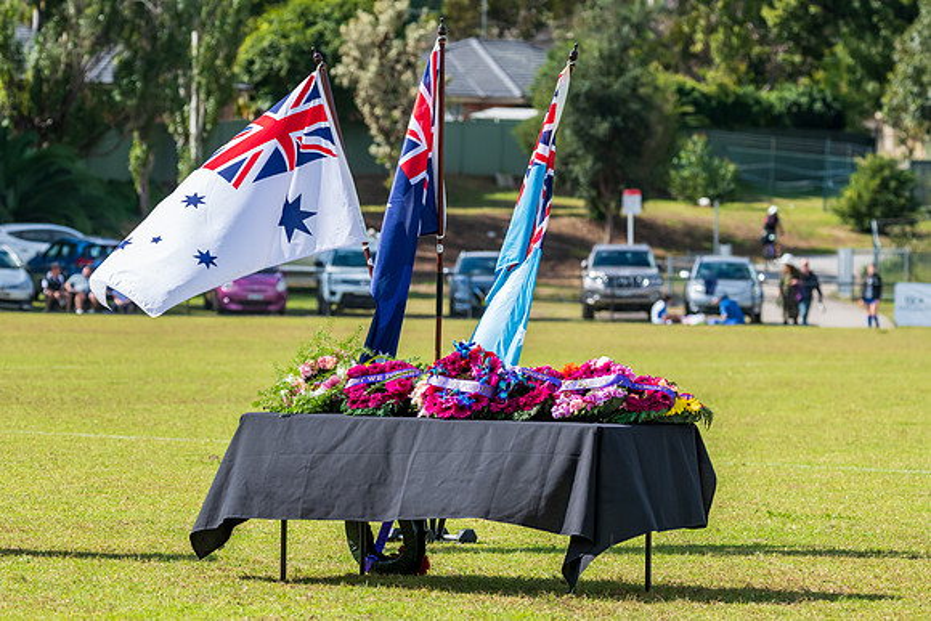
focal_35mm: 228
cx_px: 448
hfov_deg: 9.0
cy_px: 299
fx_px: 5900
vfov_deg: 6.0
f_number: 9
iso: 800
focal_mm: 220
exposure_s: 1/1600
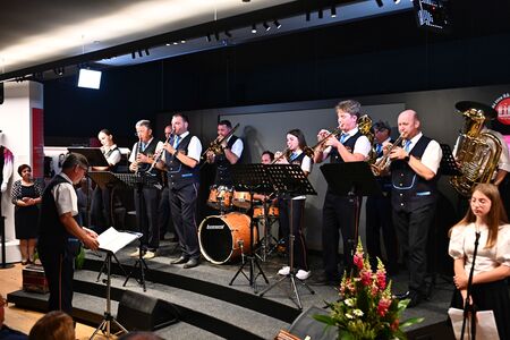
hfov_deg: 54.4
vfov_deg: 37.9
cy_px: 170
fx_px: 496
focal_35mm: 35
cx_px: 255
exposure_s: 1/250
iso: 1600
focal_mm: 35
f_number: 2.8
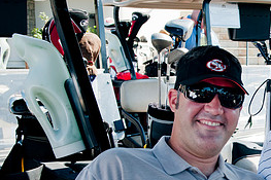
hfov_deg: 22.6
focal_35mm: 86
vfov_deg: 15.7
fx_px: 647
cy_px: 163
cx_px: 282
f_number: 6.3
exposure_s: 1/160
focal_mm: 26
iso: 200
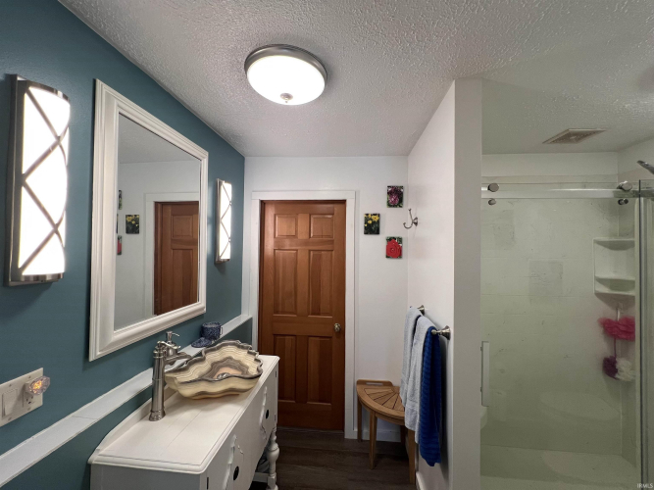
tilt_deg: +0.4
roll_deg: -0.5
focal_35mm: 13
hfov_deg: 106.2
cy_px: 245
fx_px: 246
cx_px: 327
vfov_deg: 89.9
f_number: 1.8
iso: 125
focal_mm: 1.57
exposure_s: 1/120
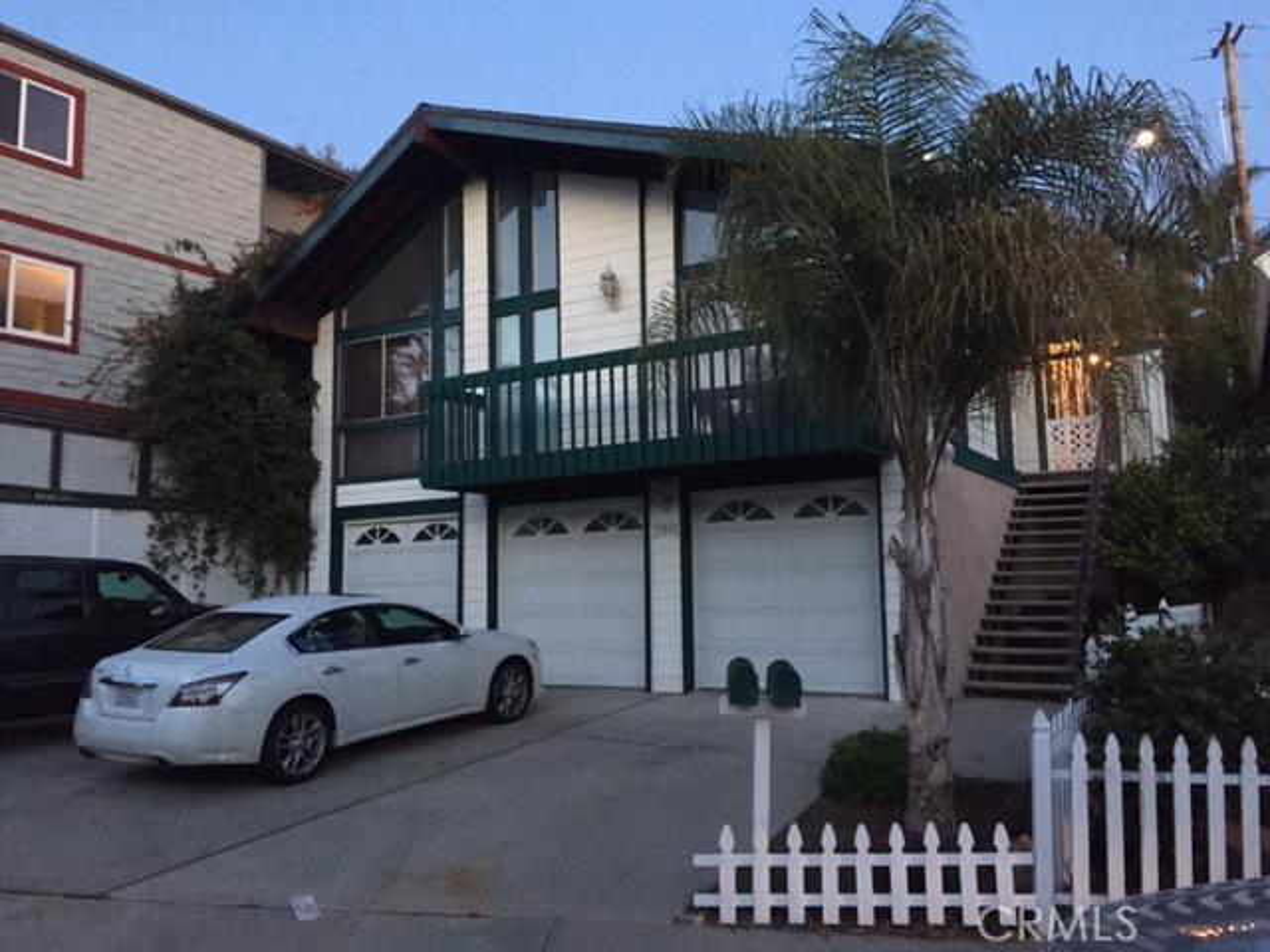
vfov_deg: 48.2
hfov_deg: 61.7
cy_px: 476
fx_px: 1064
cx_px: 635
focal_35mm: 29
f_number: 2.2
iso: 320
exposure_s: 1/15
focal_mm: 4.15
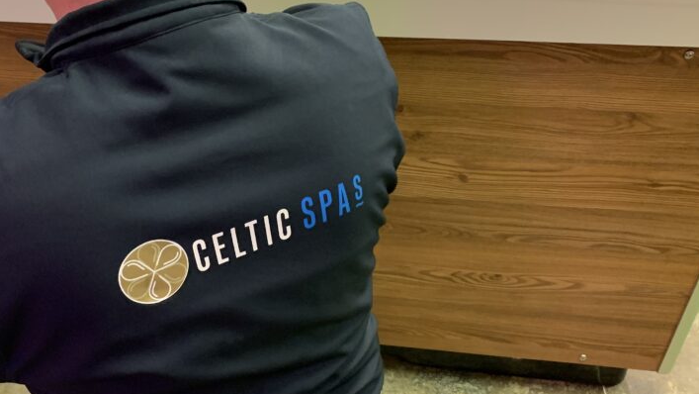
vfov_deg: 29.0
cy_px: 203
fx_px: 760
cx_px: 252
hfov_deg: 48.8
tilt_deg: -39.0
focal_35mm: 41
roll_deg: +2.6
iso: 400
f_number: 1.8
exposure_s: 1/33
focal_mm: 4.25
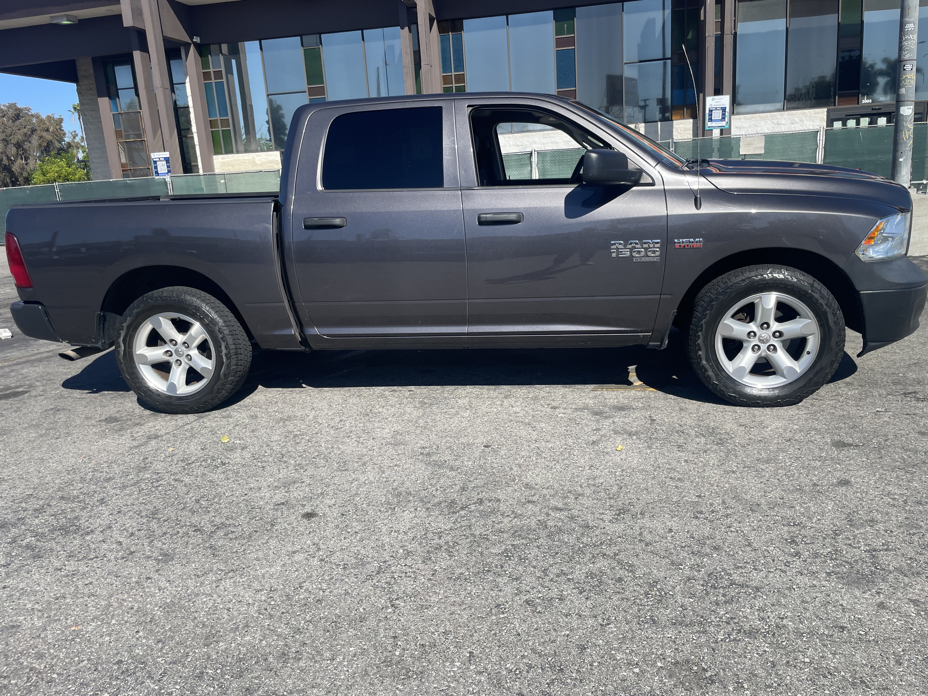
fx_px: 697
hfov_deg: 67.3
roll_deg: +4.3
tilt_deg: -12.7
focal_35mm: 26
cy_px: 348
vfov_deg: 53.1
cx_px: 464
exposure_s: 1/2817
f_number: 1.6
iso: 32
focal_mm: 4.2
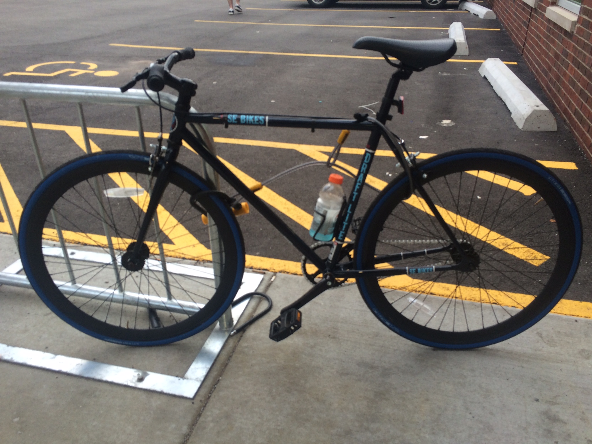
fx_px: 496
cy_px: 222
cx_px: 296
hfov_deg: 61.7
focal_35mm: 29
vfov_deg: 48.2
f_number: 2.2
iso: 40
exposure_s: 1/60
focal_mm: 4.15
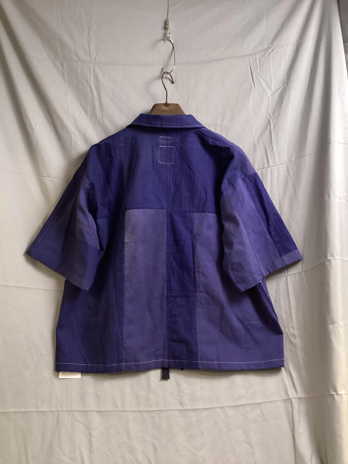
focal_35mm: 31
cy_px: 232
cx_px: 174
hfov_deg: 45.4
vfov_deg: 58.4
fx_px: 416
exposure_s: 1/30
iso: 400
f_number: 2.4
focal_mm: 3.3
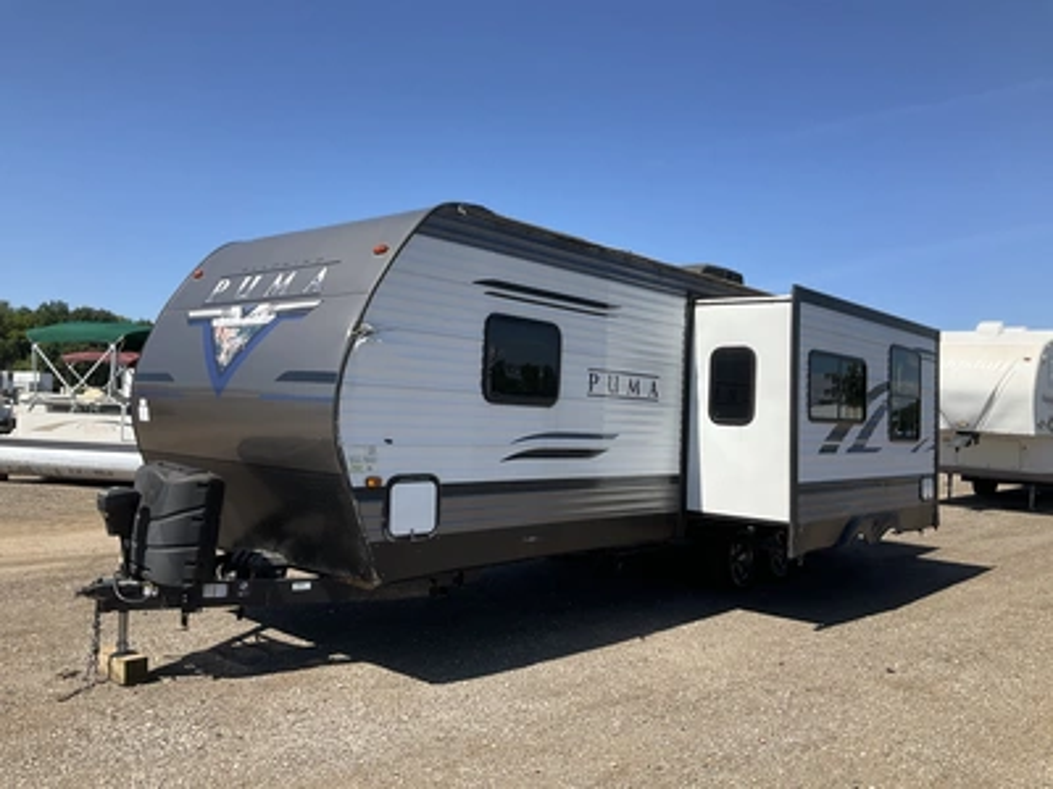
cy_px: 394
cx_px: 526
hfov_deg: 61.7
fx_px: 882
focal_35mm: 29
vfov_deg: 48.2
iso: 25
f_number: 1.8
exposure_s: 1/1577
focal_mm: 3
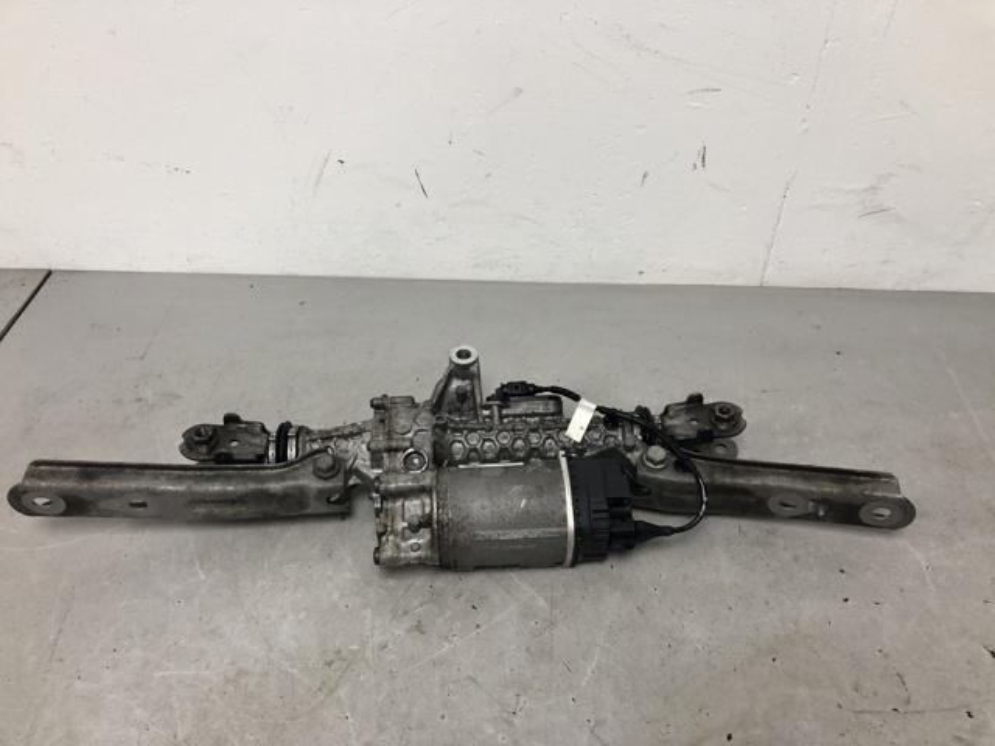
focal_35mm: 28
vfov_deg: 49.7
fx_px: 805
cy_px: 373
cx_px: 498
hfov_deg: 63.4
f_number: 1.8
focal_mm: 4
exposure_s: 1/33
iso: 32
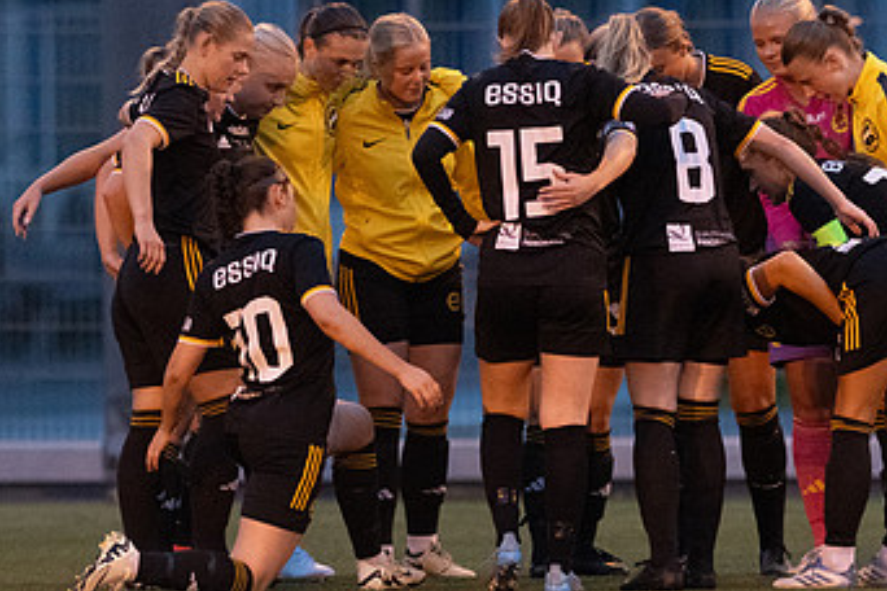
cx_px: 643
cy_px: 388
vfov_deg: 1.8
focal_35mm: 764
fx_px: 18823
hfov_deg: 2.7
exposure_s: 1/1000
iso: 8000
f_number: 3.2
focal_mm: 300
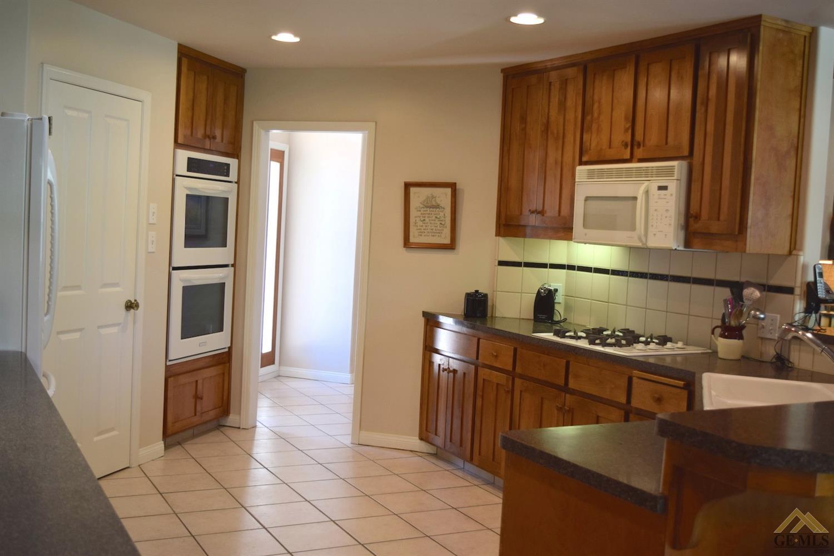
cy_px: 278
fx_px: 903
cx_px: 417
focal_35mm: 39
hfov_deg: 49.6
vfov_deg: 34.2
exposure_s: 1/80
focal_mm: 26
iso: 400
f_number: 4.2
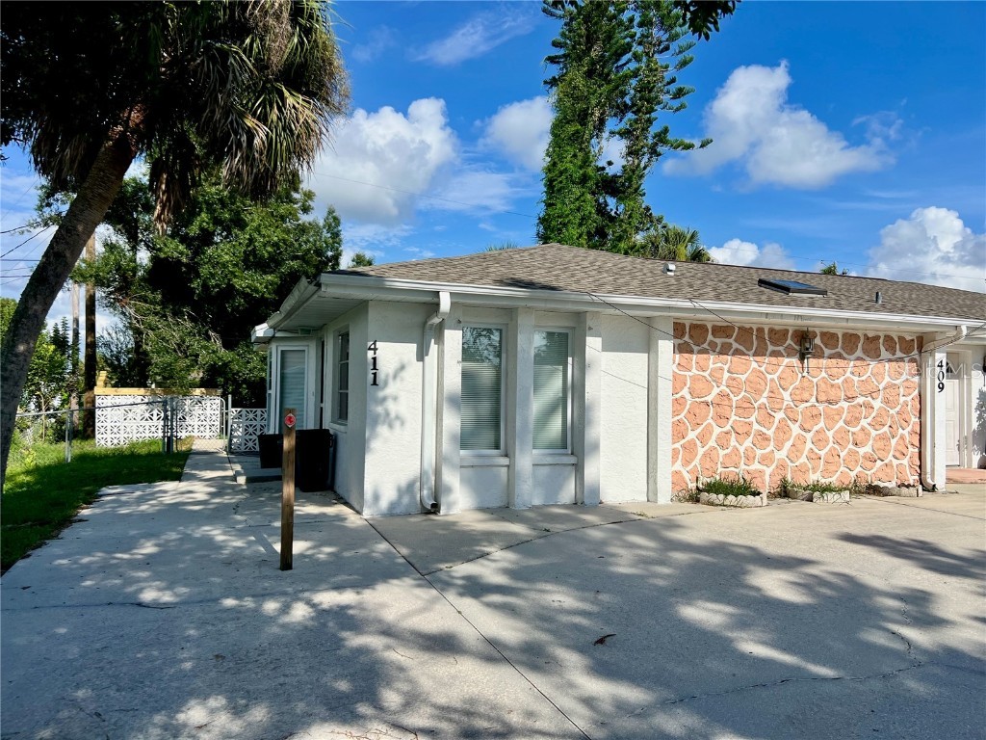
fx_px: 741
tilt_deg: +0.7
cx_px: 493
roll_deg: -1.0
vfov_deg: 53.1
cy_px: 370
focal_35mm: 26
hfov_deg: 67.3
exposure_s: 1/6579
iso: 50
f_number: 1.5
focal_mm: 5.7
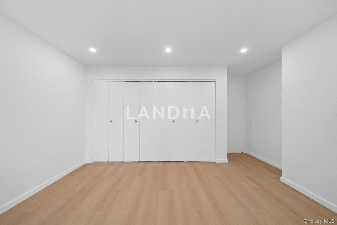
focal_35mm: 12
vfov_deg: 90.0
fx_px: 112
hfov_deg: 112.6
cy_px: 112
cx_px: 168
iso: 250
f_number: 8
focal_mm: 12
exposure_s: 1/4
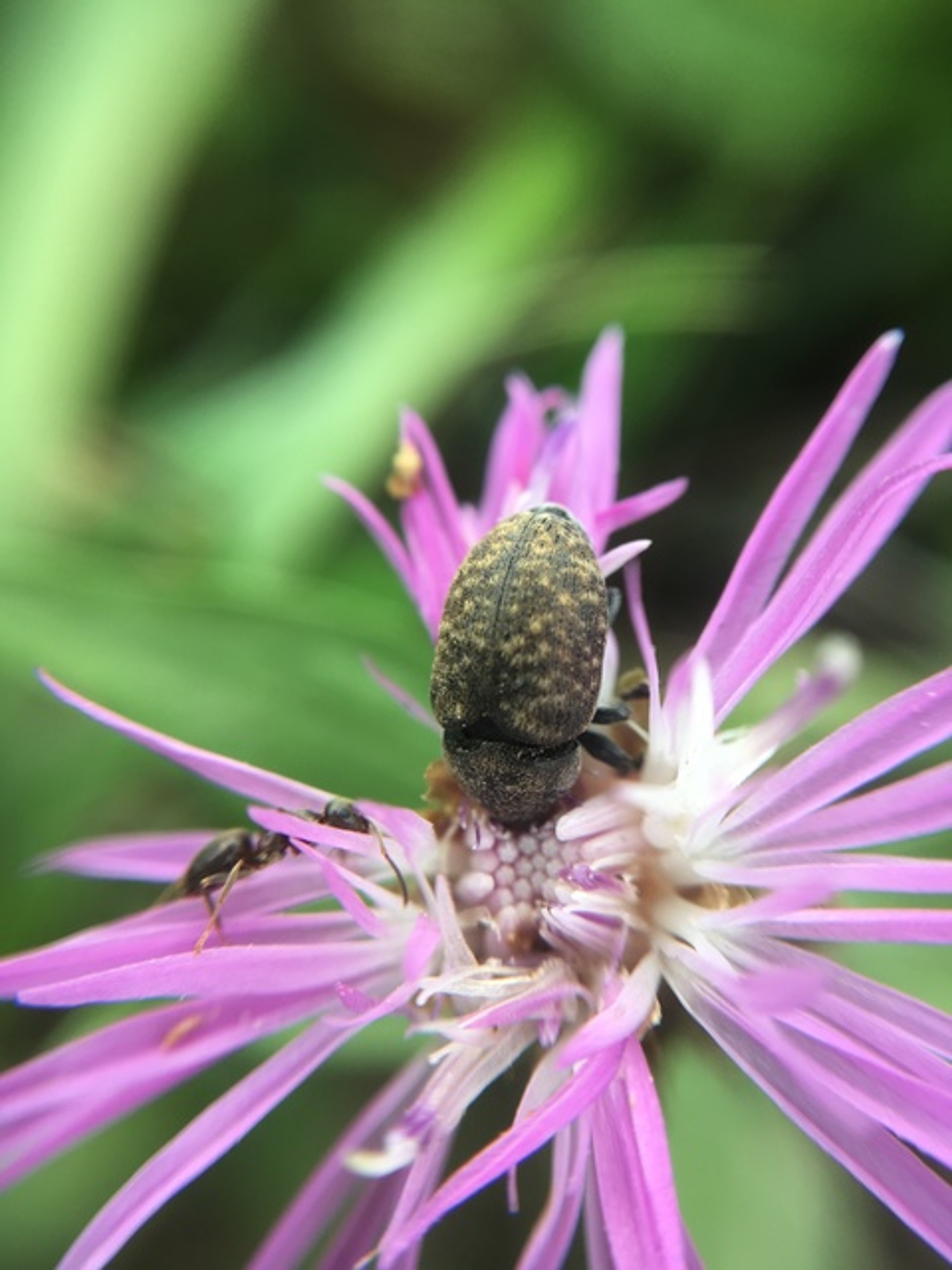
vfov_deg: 61.7
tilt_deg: -62.0
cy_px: 635
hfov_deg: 48.2
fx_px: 1063
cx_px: 476
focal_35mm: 29
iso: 32
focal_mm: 4.15
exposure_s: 1/100
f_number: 2.2
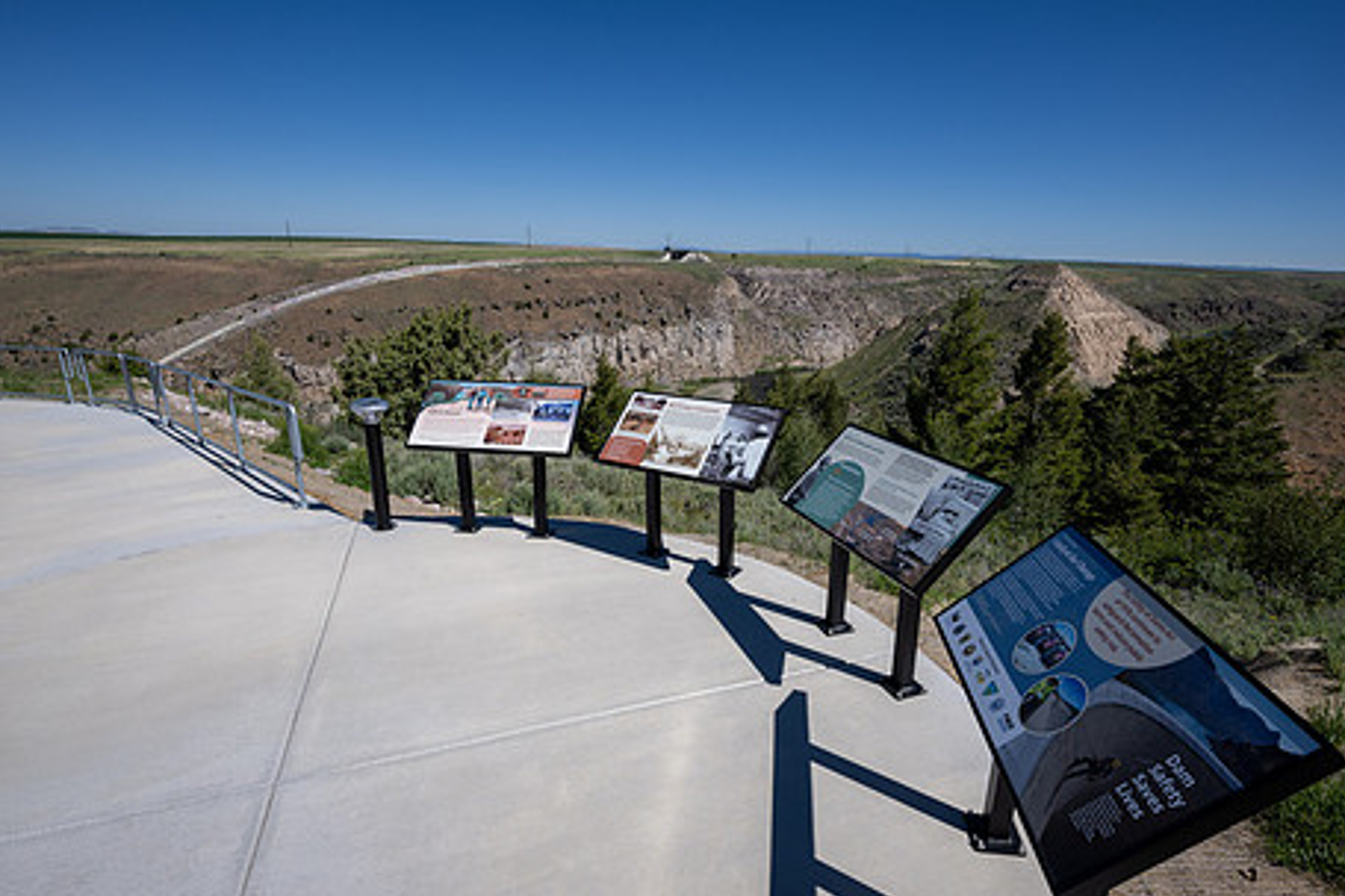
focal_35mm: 18
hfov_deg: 89.8
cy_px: 482
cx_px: 723
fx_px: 672
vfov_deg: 67.3
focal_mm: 14
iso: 100
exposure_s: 1/500
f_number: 8
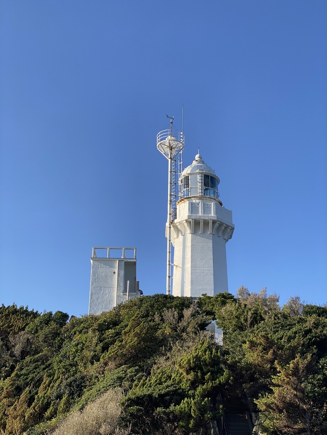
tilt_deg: +25.2
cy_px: 218
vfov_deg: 36.8
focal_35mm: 52
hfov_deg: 28.0
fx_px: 655
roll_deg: -1.3
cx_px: 164
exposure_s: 1/1020
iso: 20
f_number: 2
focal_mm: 6
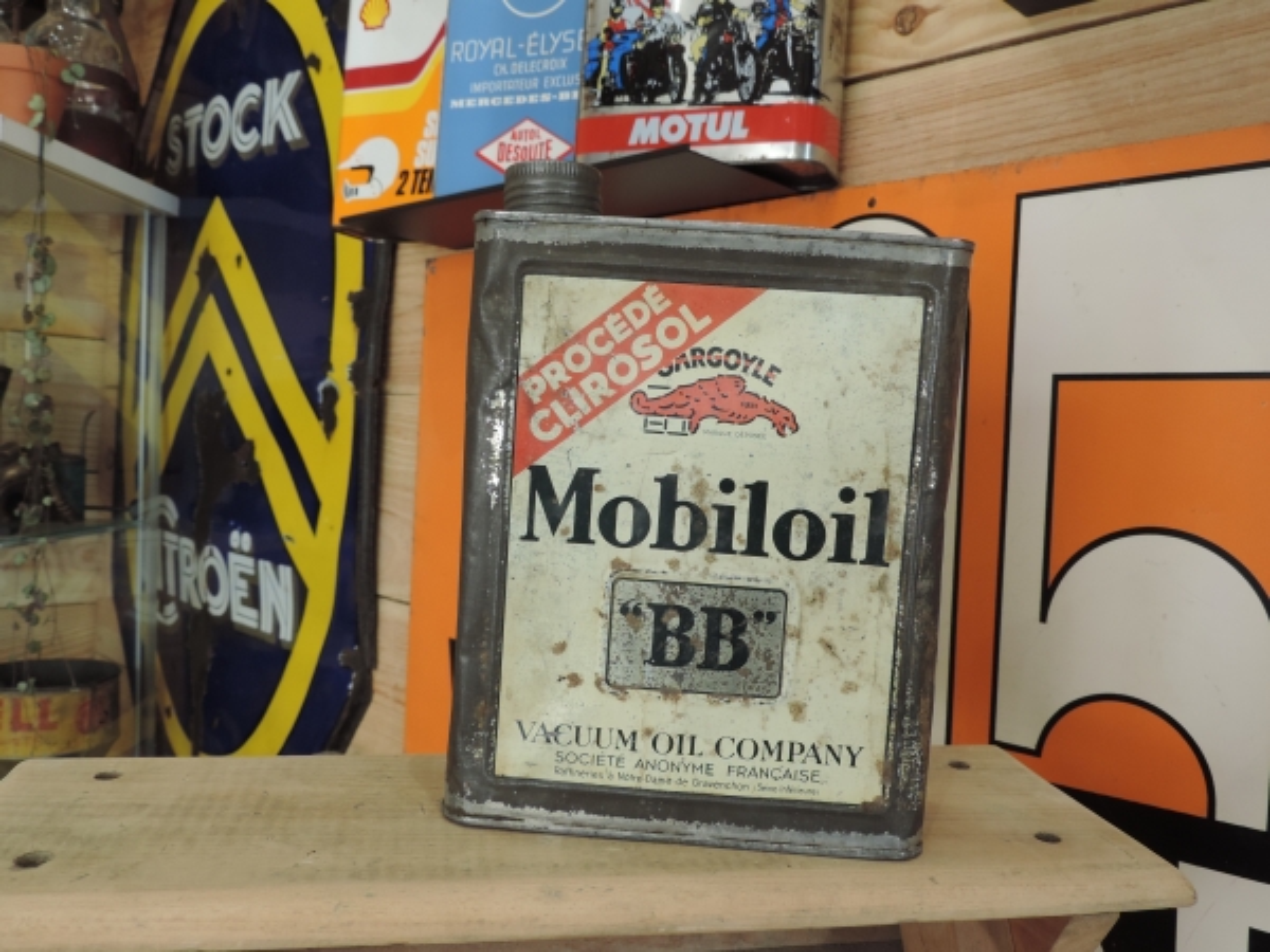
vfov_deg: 46.8
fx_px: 1101
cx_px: 635
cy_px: 476
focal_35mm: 30
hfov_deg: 60.0
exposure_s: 1/30
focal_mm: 5.3
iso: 140
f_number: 3.1
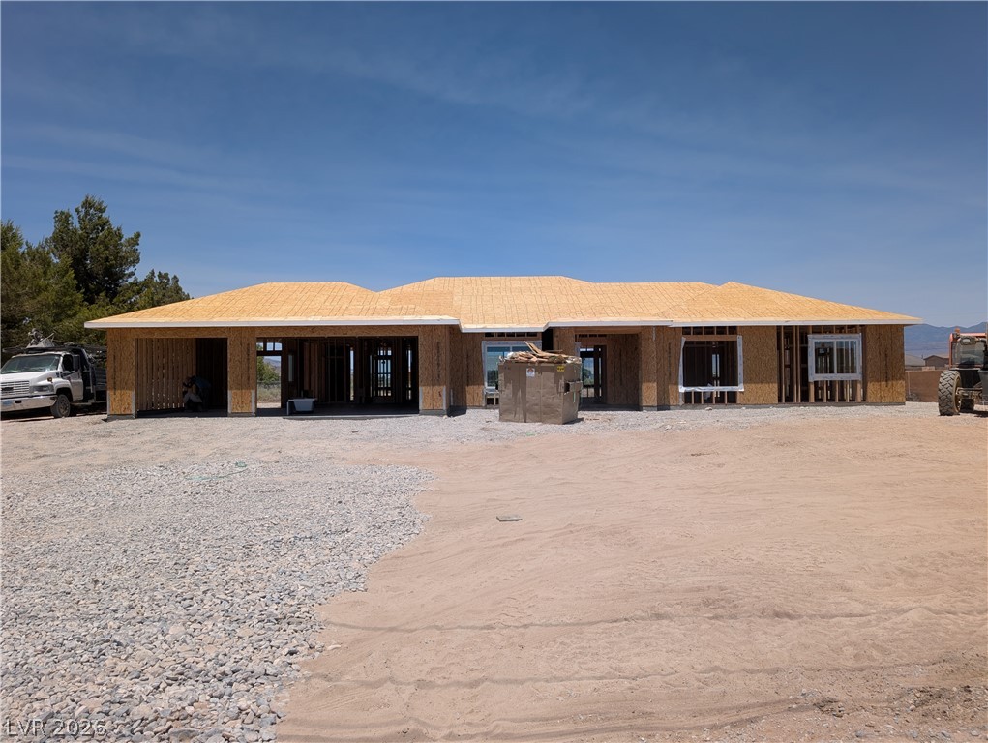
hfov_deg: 71.5
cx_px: 494
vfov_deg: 56.9
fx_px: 686
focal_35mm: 24
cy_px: 372
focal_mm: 6.9
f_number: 1.68
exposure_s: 1/2519
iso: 23
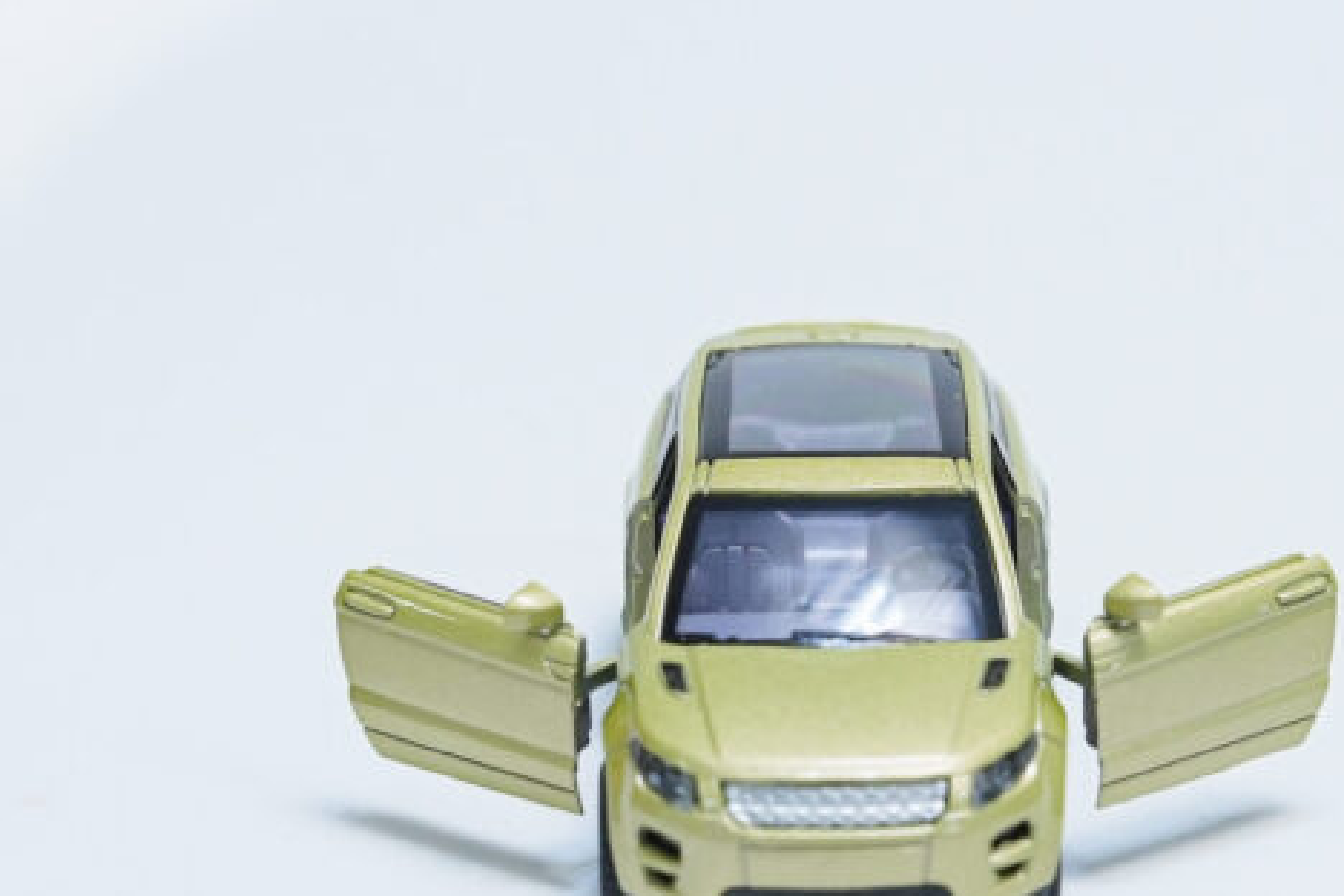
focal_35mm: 157
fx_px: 5861
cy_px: 596
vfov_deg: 8.7
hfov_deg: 13.1
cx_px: 867
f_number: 5
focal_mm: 70
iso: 3200
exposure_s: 1/640
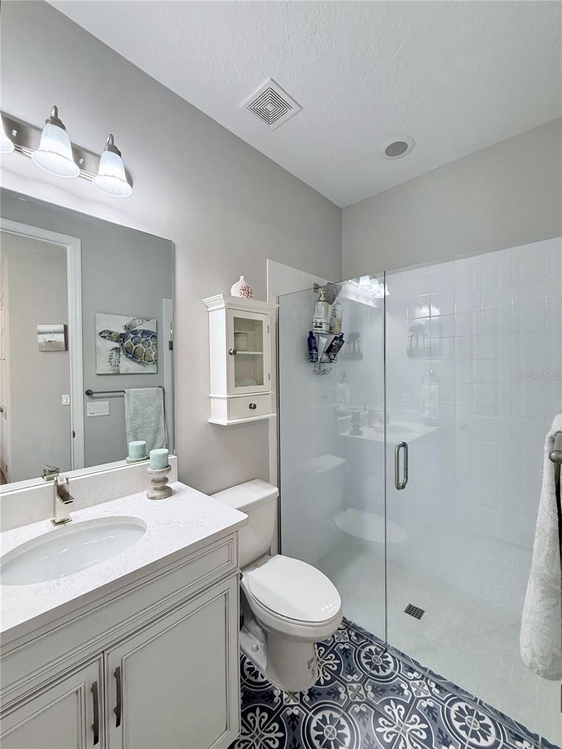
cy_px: 374
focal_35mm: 14
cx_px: 281
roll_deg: +1.8
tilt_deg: -0.3
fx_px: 303
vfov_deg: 102.1
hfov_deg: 85.7
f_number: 2.2
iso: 250
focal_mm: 2.22
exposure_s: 1/120
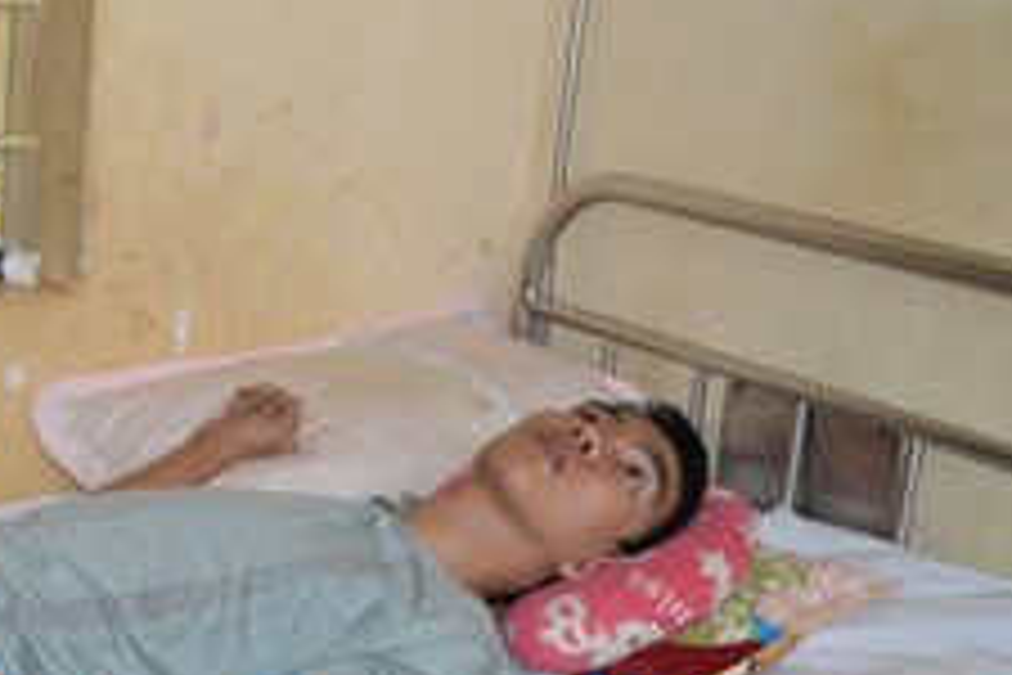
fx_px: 2024
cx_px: -148
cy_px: 326
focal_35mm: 72
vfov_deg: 18.9
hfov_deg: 25.6
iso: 640
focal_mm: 20
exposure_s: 1/60
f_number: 3.8
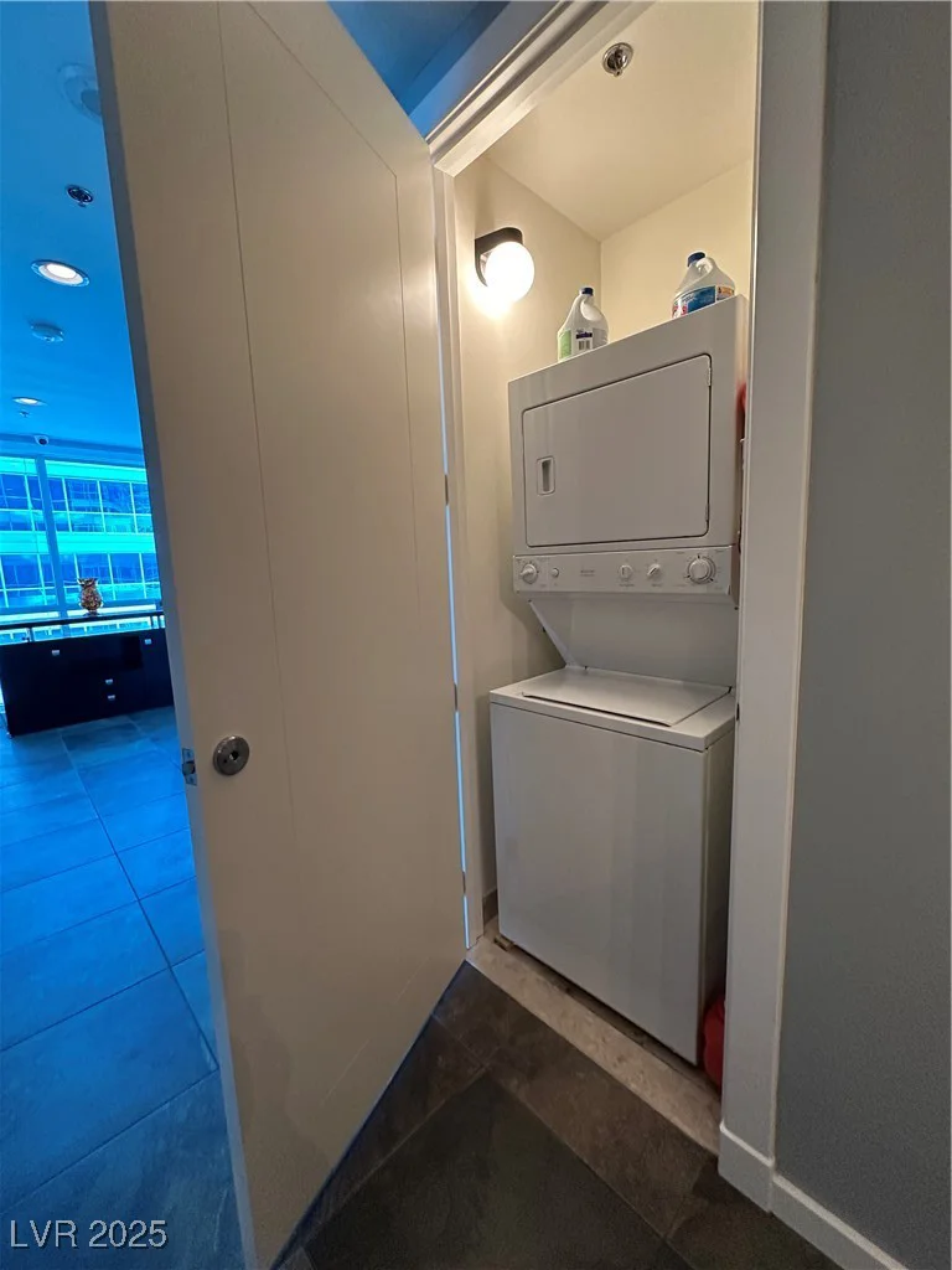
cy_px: 635
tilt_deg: -8.6
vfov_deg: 102.1
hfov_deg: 85.7
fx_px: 513
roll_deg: +2.4
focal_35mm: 14
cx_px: 476
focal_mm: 2.22
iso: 500
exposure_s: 1/60
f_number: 2.2
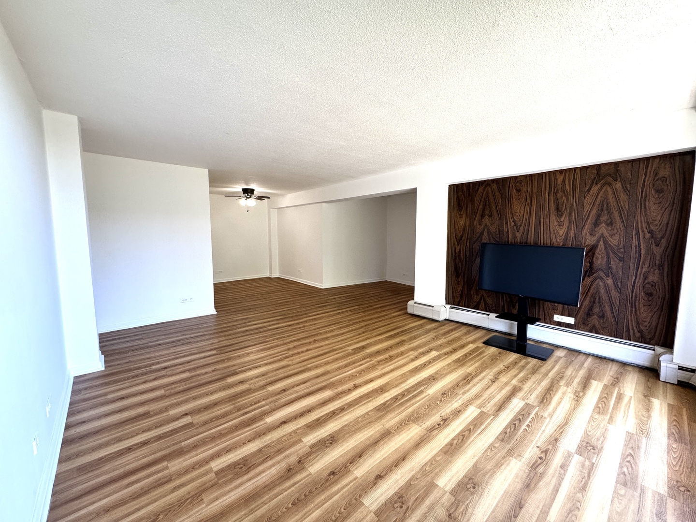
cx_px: 348
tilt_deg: -6.1
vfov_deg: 85.7
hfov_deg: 102.1
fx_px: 281
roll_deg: -0.6
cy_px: 261
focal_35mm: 14
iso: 200
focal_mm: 2.22
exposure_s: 1/120
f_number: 2.2
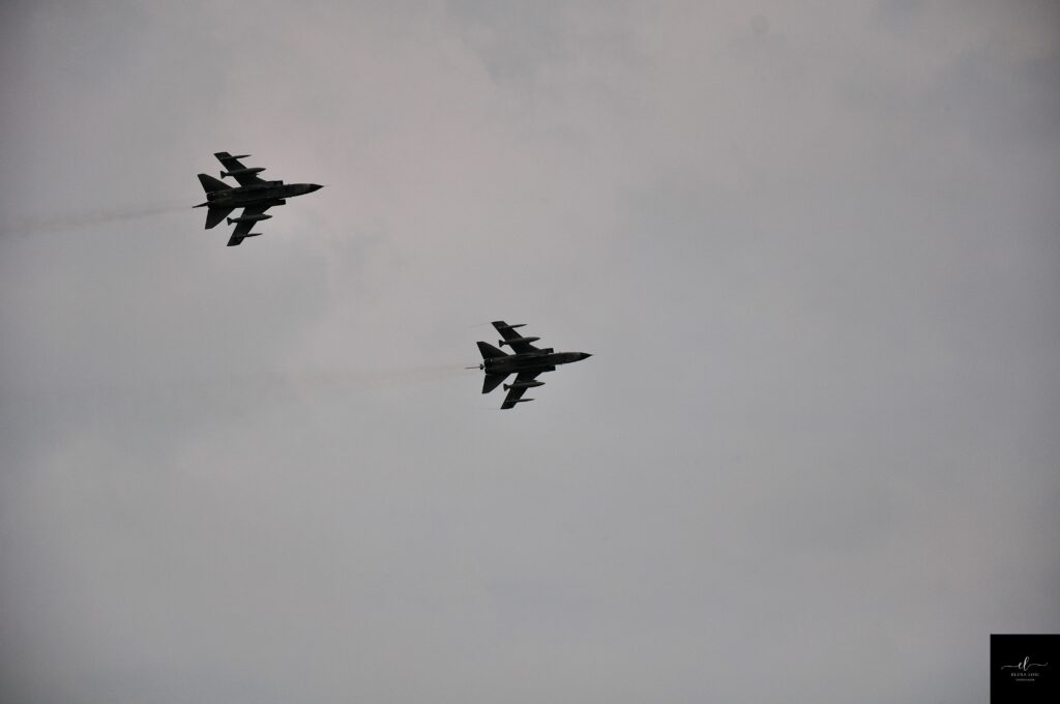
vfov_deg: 8.7
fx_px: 4632
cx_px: 530
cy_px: 352
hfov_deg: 13.1
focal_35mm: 158
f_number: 5.6
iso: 200
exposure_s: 1/2500
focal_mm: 105
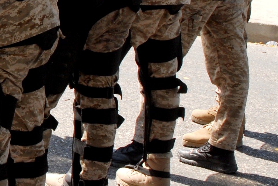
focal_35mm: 133
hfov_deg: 14.1
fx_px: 1028
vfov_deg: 10.2
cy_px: -19
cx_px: -174
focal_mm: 22
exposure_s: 1/125
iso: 140
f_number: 9
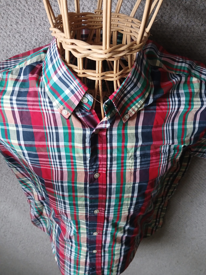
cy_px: 138
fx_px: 206
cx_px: 103
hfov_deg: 53.1
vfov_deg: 67.3
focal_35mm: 26
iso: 320
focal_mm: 3.98
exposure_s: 1/50.3
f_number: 1.8
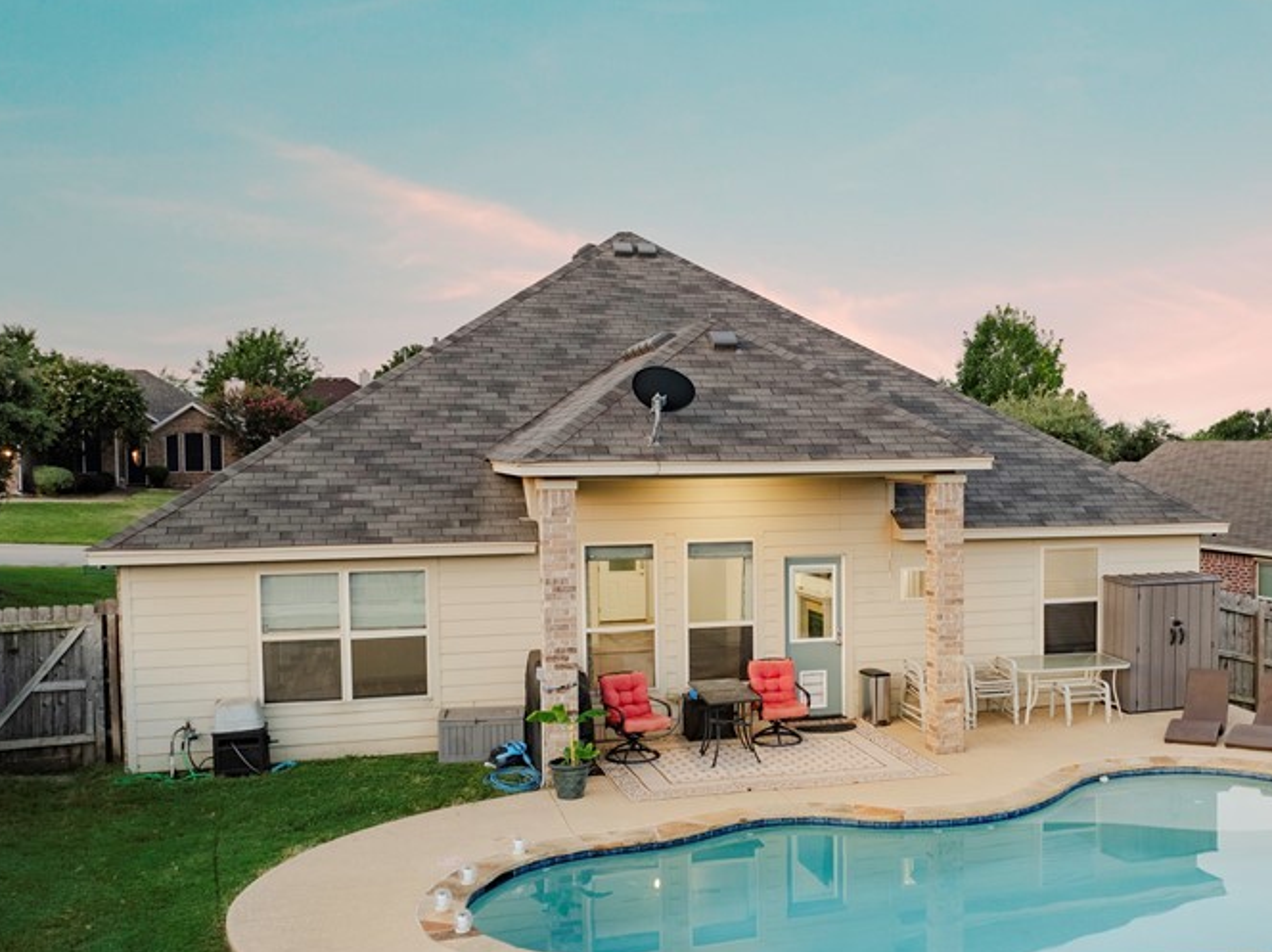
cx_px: 858
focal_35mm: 37
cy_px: 531
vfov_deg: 38.6
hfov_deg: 49.2
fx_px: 1359
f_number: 2.8
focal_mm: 12.29
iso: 200
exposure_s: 1/80
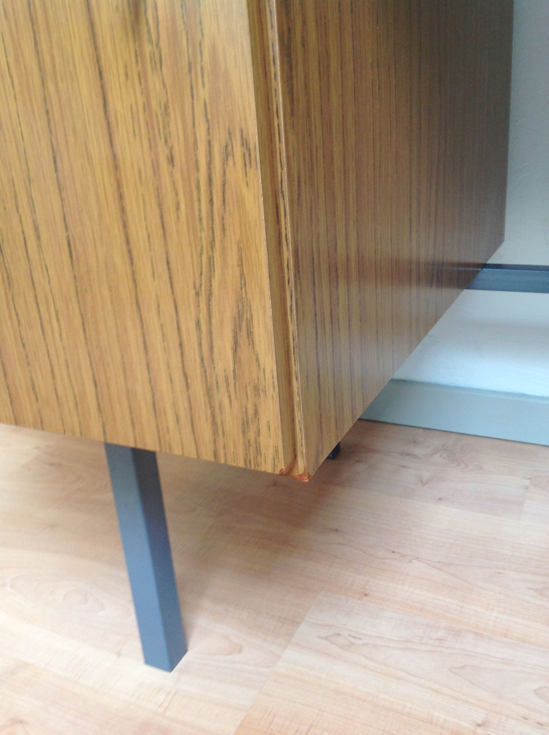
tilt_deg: -21.5
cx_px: 274
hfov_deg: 40.6
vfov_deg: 52.7
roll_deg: +5.8
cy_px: 368
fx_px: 742
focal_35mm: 35
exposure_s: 1/15
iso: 80
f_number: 2.4
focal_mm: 4.28
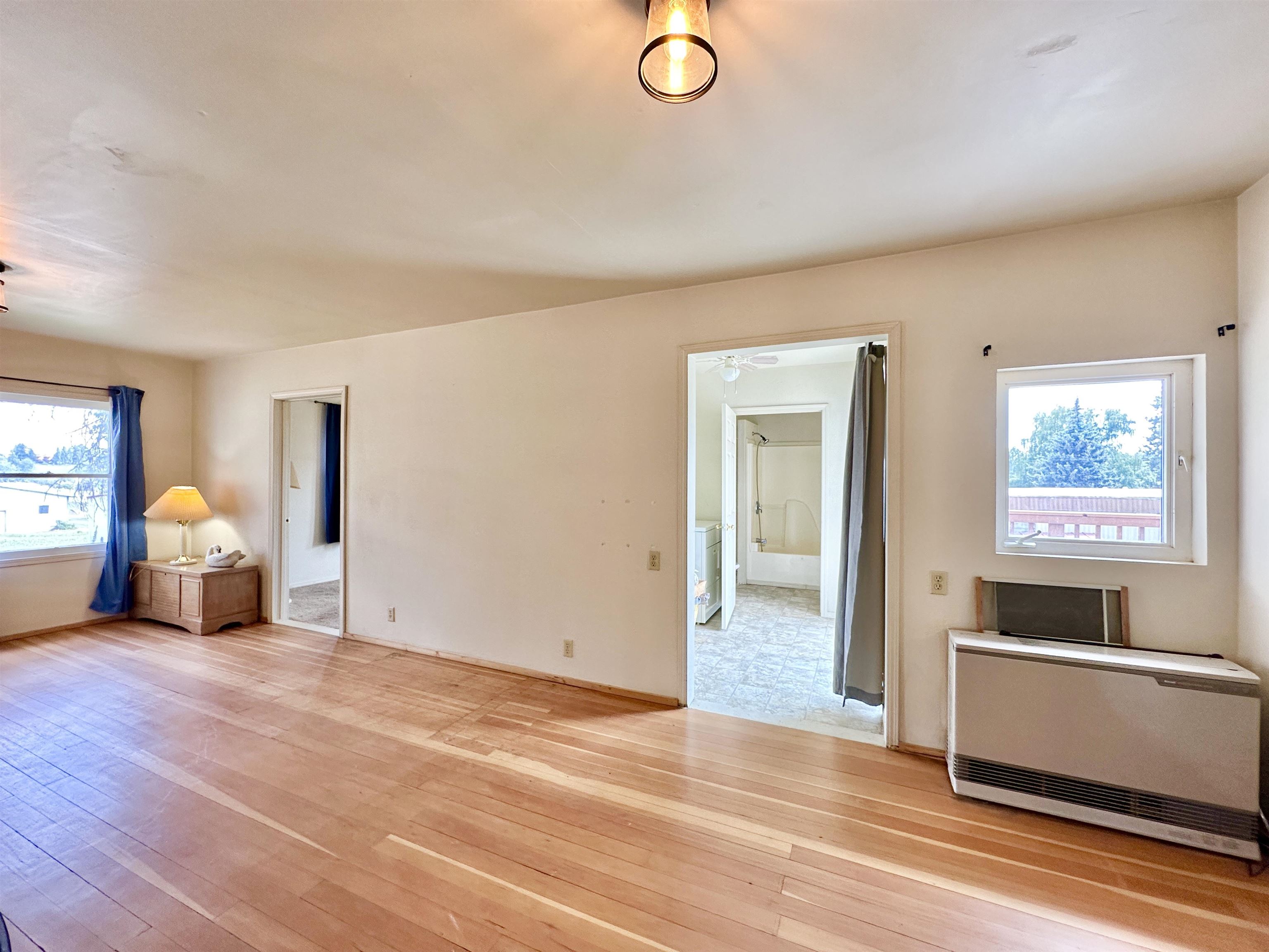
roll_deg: +0.3
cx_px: 634
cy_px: 476
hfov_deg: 102.1
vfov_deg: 85.7
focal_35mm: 14
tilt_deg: +0.6
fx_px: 513
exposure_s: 1/120
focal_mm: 2.22
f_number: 2.2
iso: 125
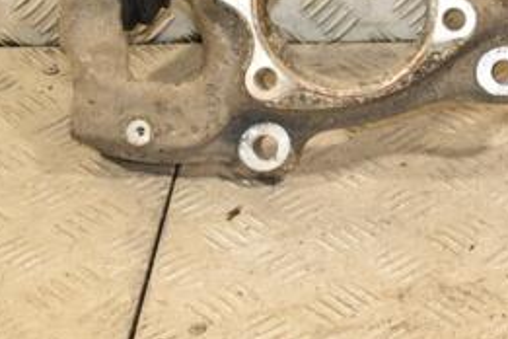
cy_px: 4
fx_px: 1848
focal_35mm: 131
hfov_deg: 15.3
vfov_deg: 10.4
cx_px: 541
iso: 800
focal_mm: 38
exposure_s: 1/200
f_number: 5.6
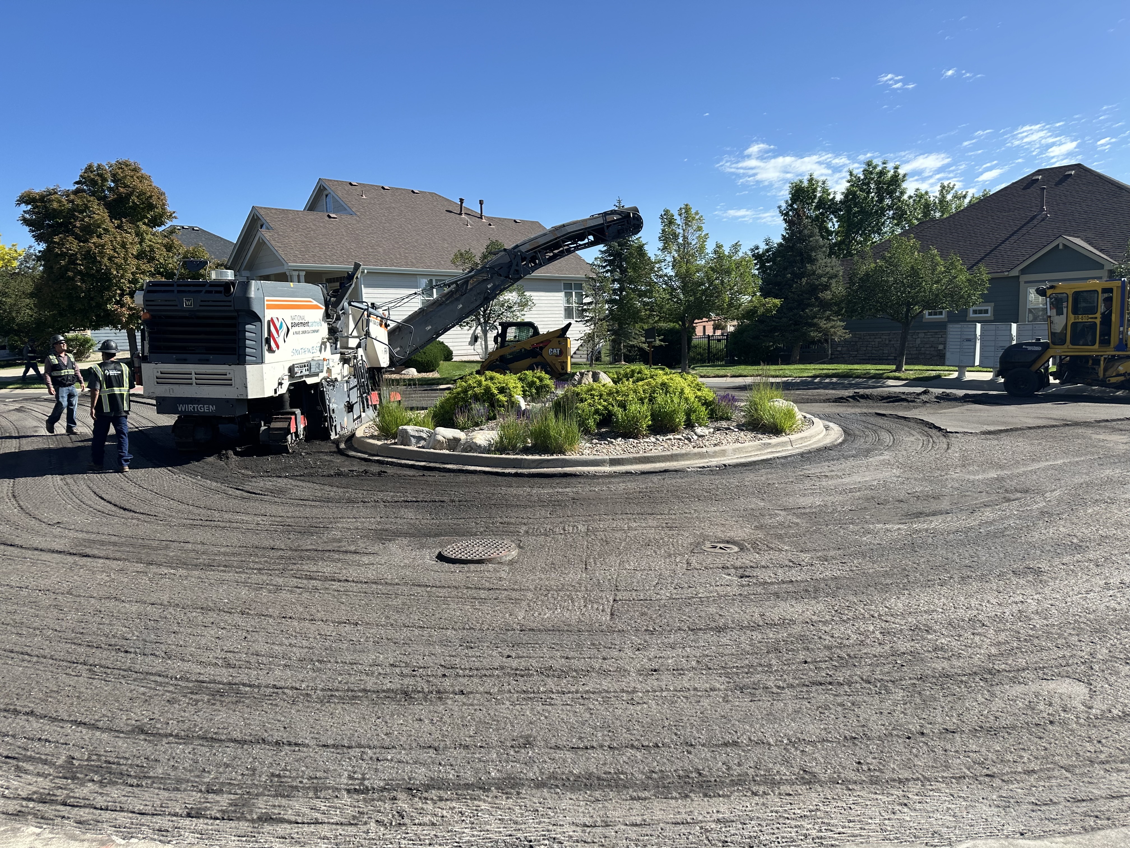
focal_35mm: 24
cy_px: 424
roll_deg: +2.1
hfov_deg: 71.6
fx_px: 783
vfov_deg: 56.8
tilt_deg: -6.7
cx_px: 565
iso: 80
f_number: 1.78
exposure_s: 1/3356
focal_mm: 6.86
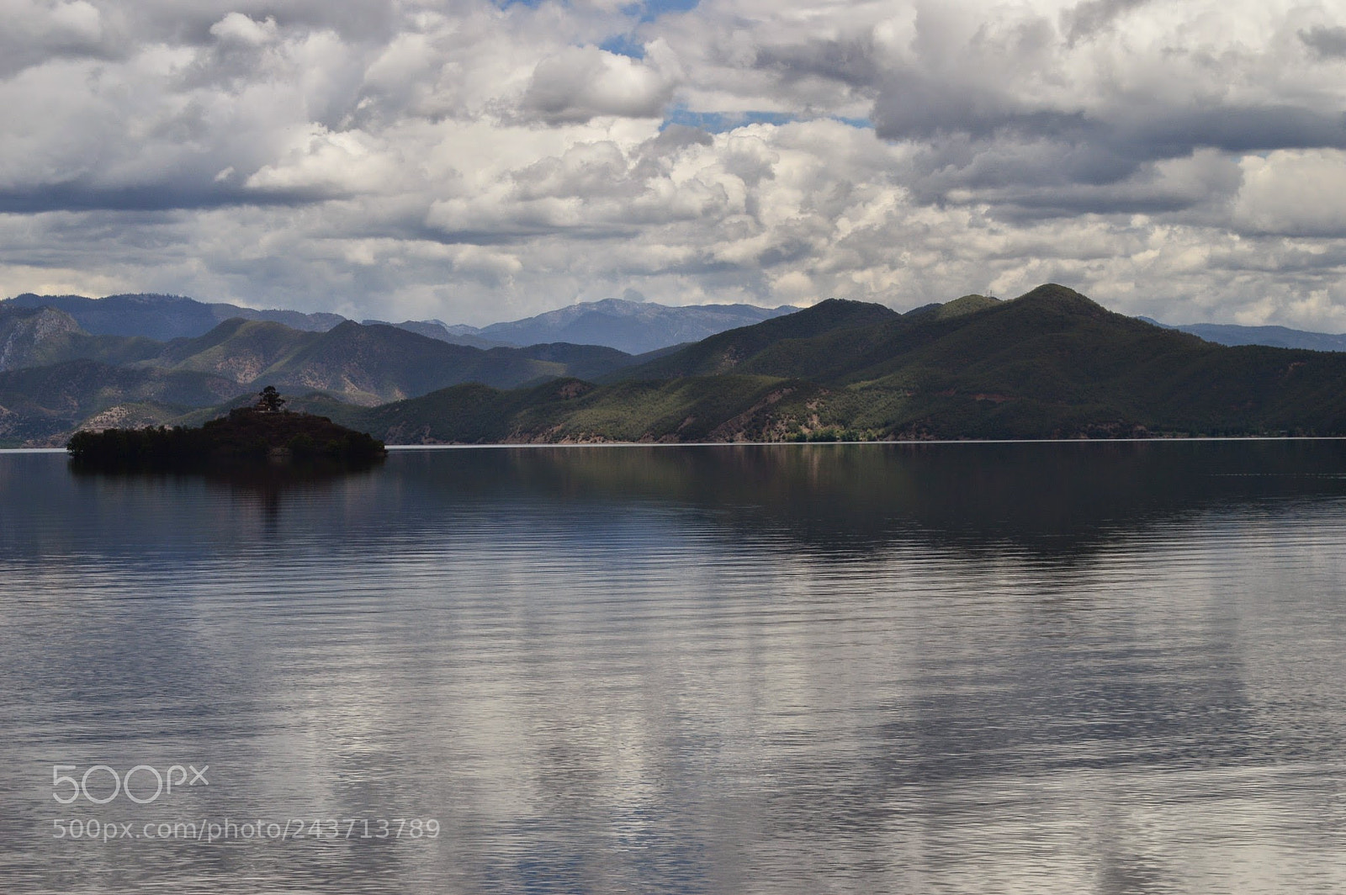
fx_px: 3082
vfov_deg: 16.5
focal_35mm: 82
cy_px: 448
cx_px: 673
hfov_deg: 24.6
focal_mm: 55
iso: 320
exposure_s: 1/500
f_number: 11
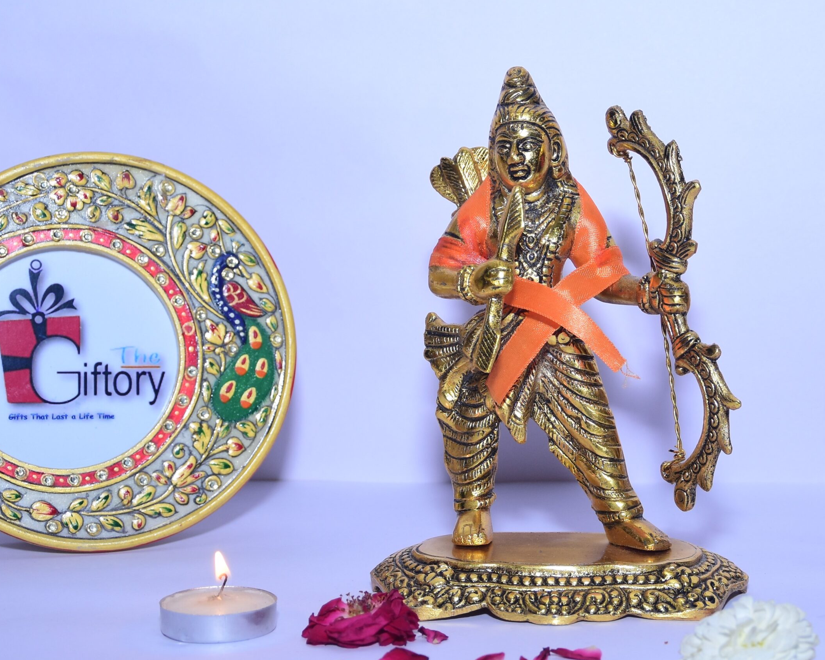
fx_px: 1454
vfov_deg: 25.6
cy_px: 329
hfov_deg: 31.6
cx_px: 344
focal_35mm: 60
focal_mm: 35
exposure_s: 1/125
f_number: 4.5
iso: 250
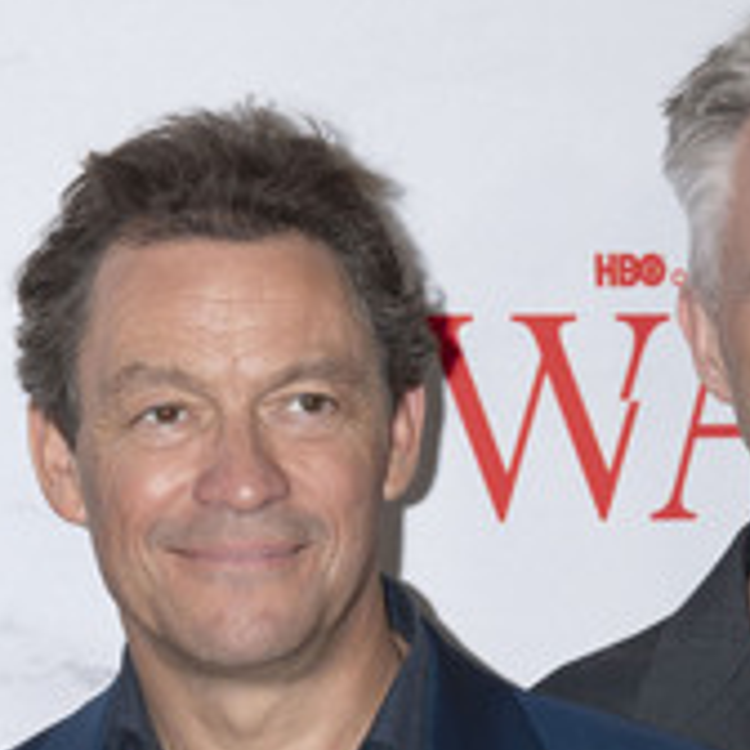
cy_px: 634
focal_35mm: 196
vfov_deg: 8.9
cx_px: 270
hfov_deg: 8.9
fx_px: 4804
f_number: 6.3
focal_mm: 86
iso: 640
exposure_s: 1/200
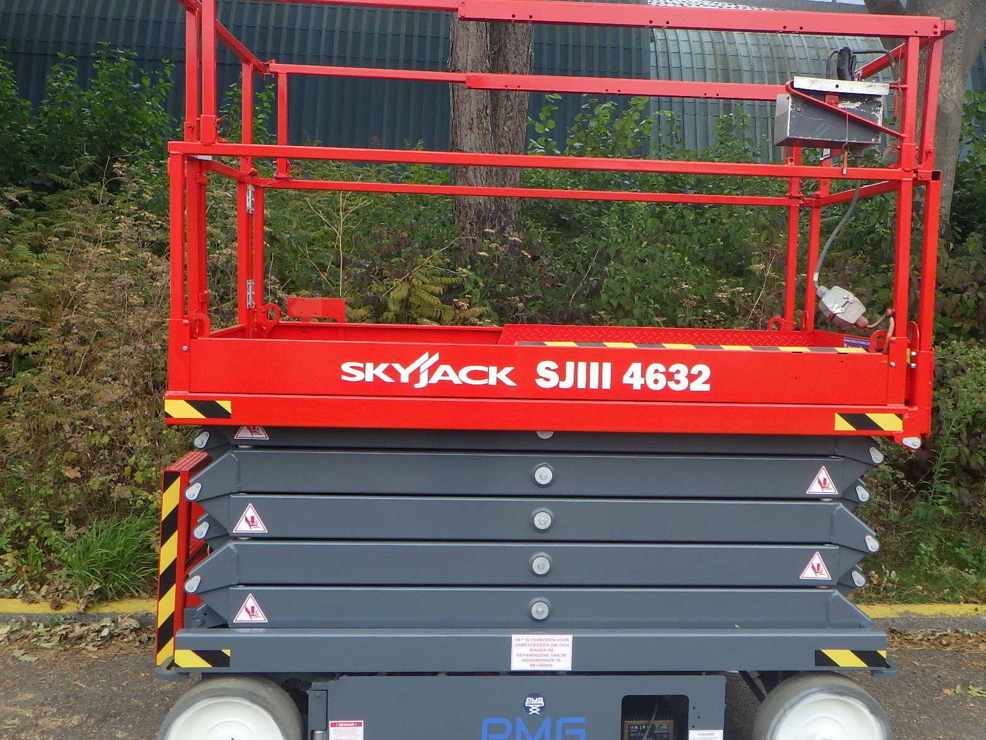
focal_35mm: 36
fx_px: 1025
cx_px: 564
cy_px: 371
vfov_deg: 39.7
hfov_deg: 51.2
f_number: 3.5
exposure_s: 1/100
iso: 125
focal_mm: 5
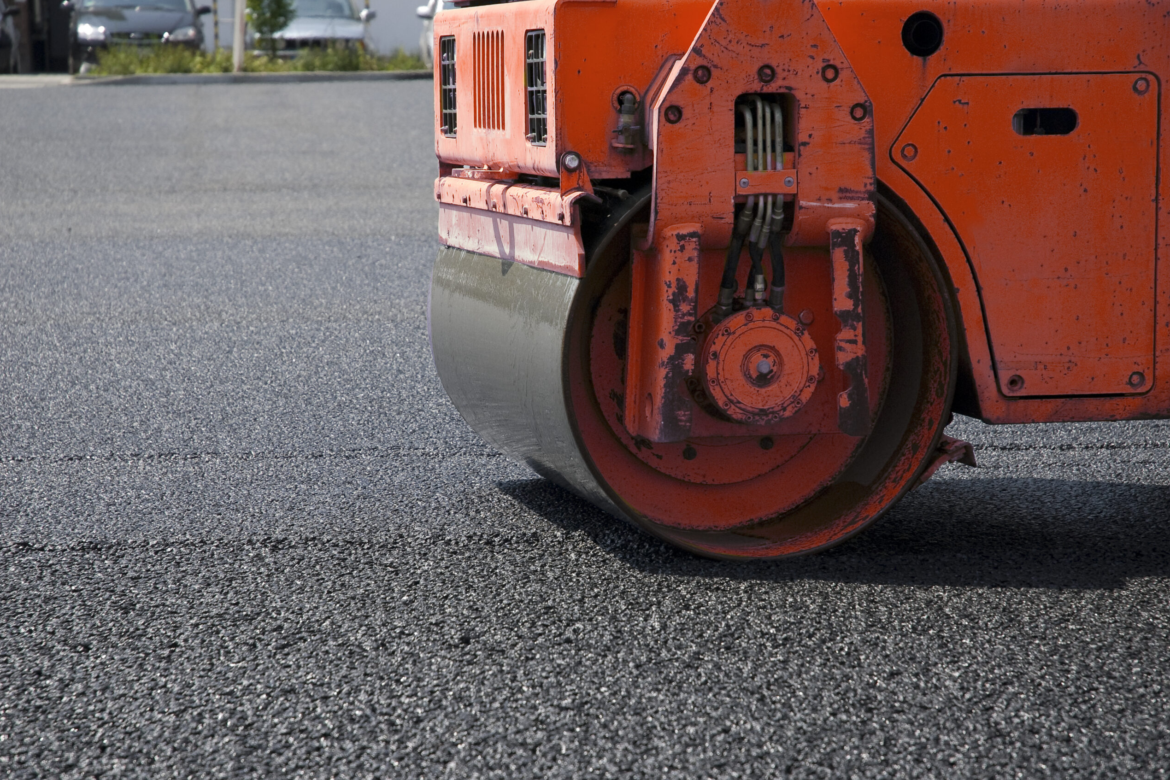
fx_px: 3445
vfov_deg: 12.9
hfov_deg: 19.3
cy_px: 392
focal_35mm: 106
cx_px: 588
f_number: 6.3
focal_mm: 70
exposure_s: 1/500
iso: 200
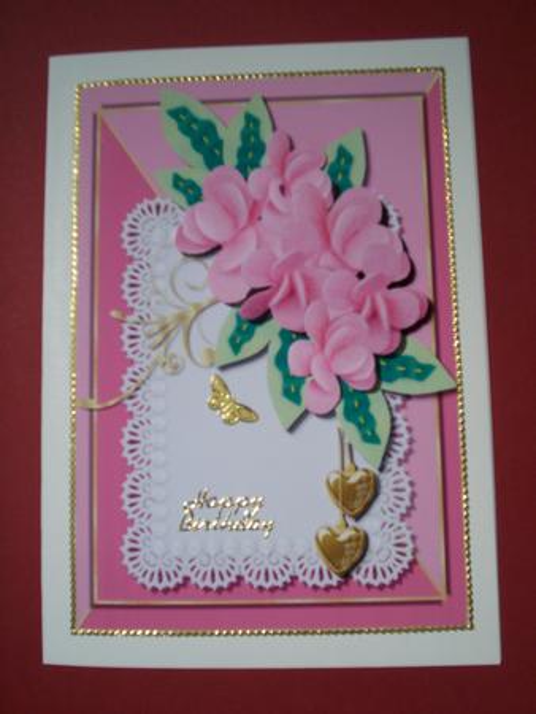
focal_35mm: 36
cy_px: 357
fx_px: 743
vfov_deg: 51.3
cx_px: 268
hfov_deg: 39.7
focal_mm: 5.9
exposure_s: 1/2000
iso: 100
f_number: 4.5
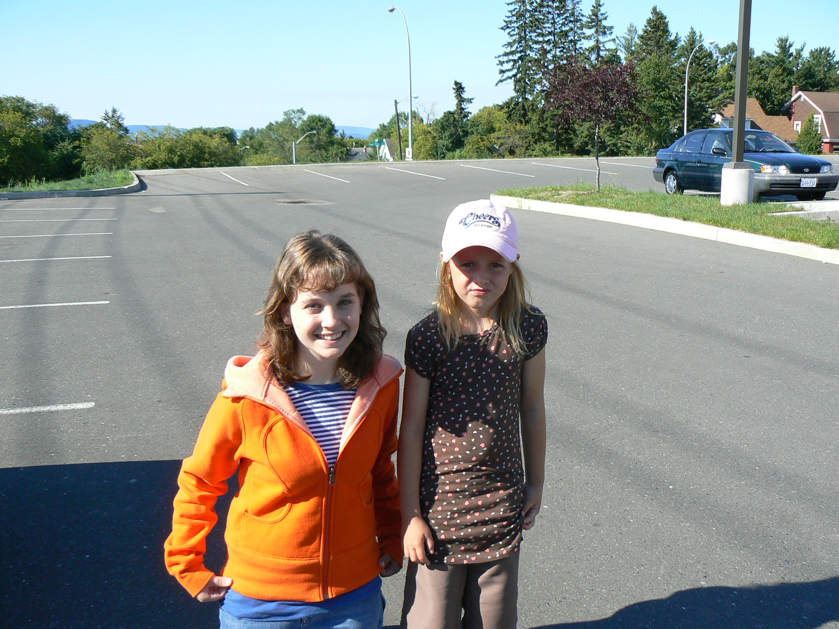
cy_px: 314
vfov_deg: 39.7
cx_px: 420
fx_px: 873
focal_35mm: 36
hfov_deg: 51.4
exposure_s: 1/1000
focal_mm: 6
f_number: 2.8
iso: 100
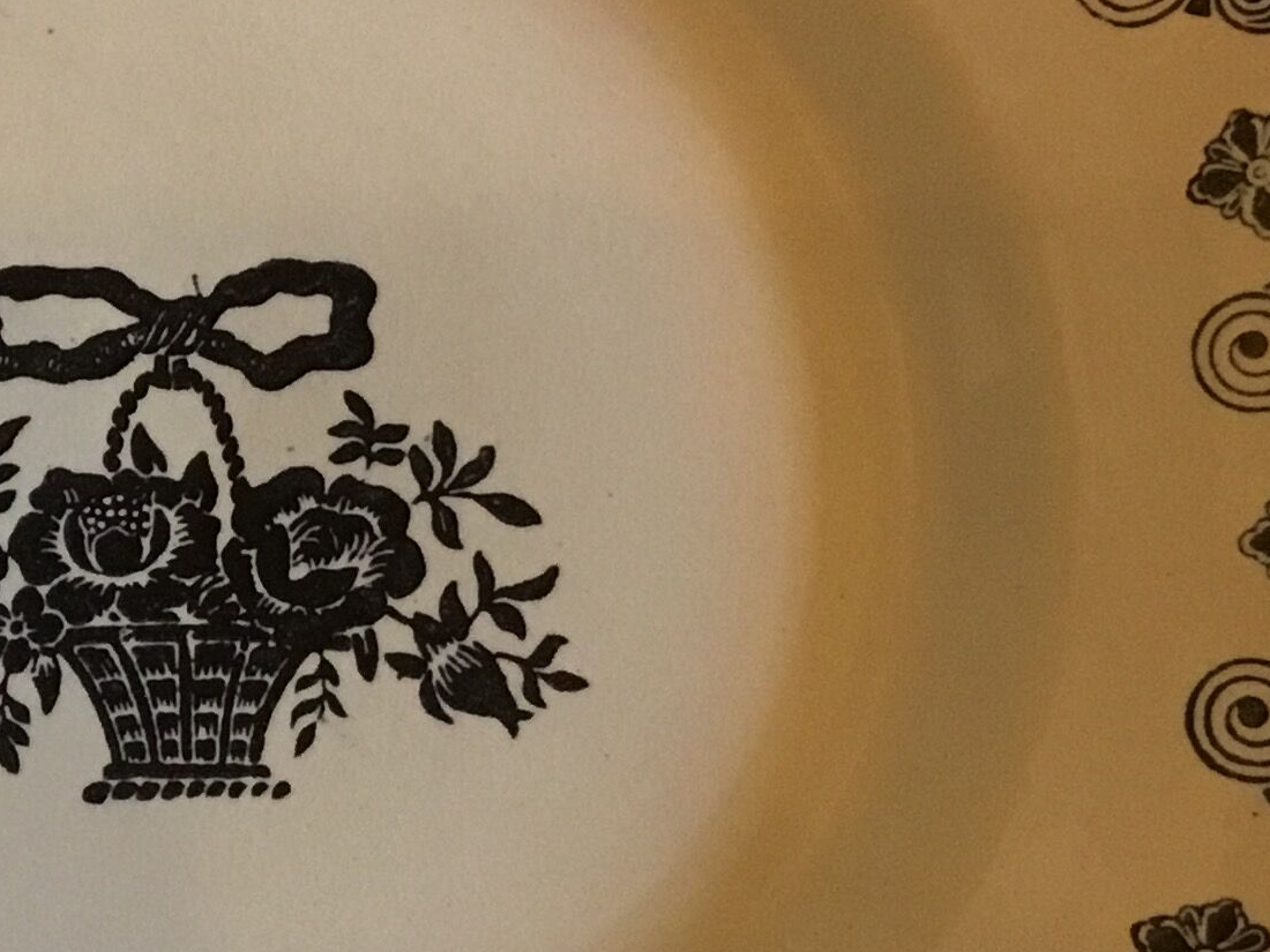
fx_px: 3375
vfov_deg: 16.1
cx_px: 137
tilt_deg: -80.1
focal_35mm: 92
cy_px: 457
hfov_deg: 20.9
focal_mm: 3.3
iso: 200
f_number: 2.4
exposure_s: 1/20
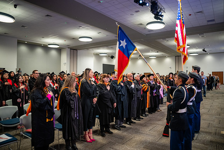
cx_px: 114
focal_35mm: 25
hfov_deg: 71.9
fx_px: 154
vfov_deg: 51.7
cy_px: 75
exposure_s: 1/160
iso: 3200
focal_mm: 24
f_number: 2.8
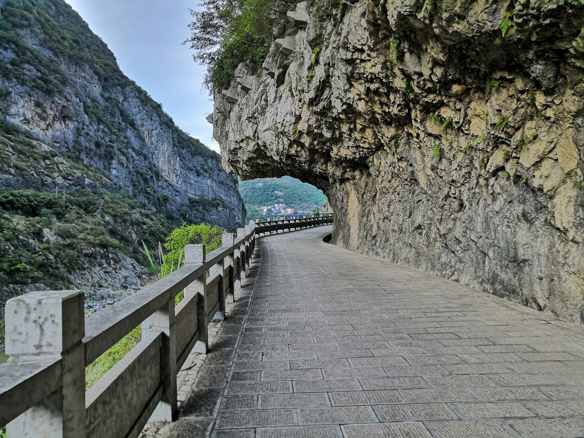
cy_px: 219
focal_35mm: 27
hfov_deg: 65.3
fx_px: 456
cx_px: 292
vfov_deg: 51.4
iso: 50
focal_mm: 3.95
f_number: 1.8
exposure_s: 1/170
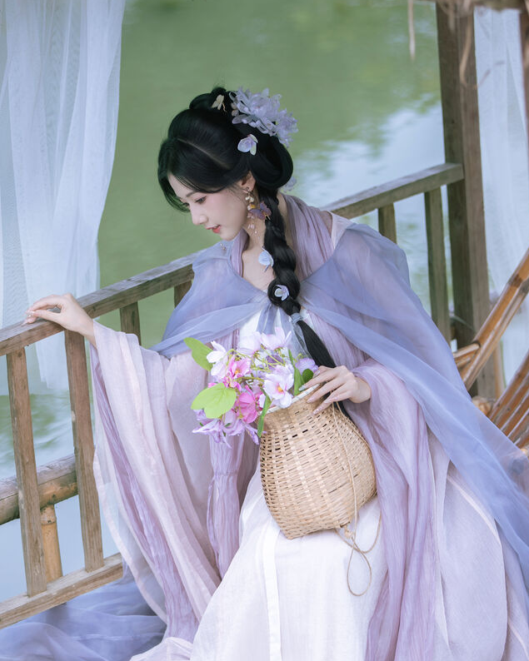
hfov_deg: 9.9
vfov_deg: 12.4
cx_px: 167
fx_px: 3054
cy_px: 330
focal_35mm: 156
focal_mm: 110
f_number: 2.8
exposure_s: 1/800
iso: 100
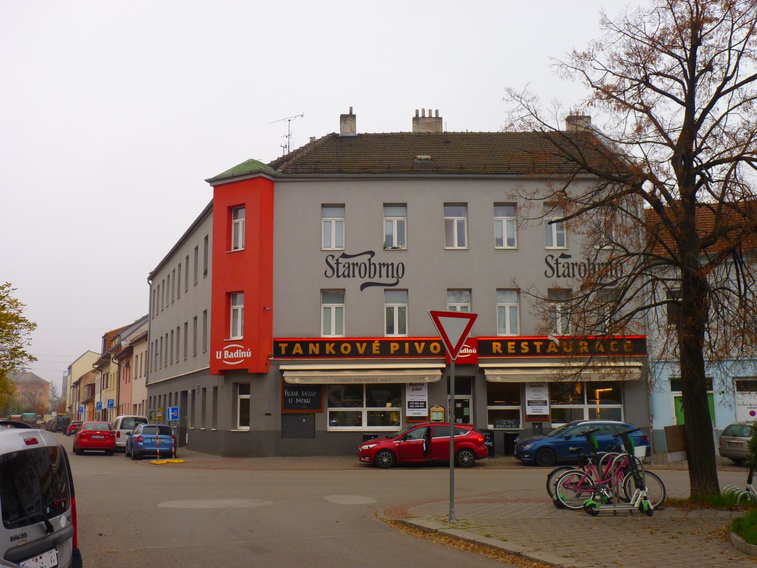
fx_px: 809
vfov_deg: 38.7
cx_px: 378
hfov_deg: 50.1
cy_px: 284
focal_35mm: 37
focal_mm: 6.6
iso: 125
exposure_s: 1/30
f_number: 3
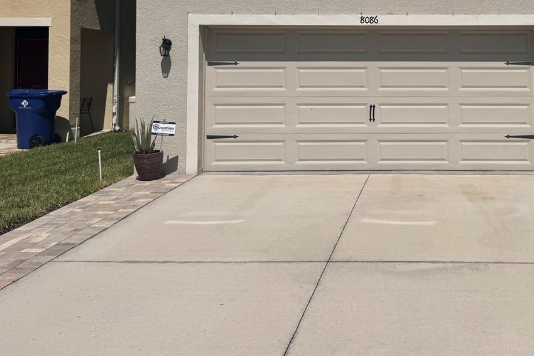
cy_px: 57
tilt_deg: +1.3
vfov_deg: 27.9
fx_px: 697
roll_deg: -1.0
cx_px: 437
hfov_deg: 40.0
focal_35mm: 47
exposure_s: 1/12346
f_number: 1.78
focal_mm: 6.76
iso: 64
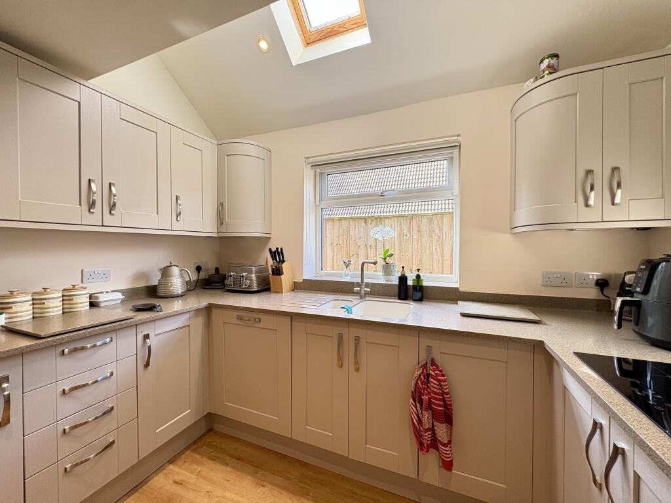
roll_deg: +0.7
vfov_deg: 85.7
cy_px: 252
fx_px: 271
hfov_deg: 102.1
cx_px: 336
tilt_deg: -0.4
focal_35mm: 14
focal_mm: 2.22
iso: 160
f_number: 2.2
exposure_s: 1/99
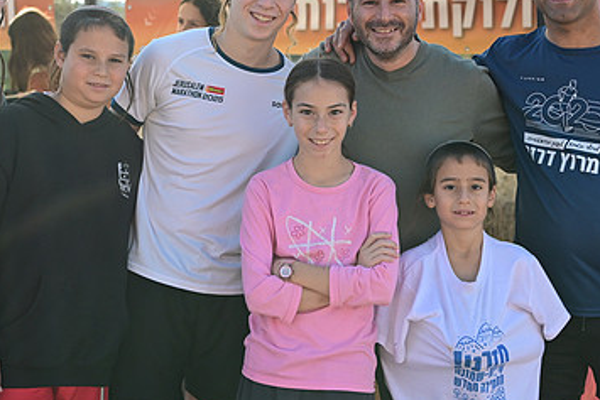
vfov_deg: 17.0
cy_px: 143
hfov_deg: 25.3
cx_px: 257
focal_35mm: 80
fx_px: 1334
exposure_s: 1/2000
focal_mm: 49
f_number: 3.5
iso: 640
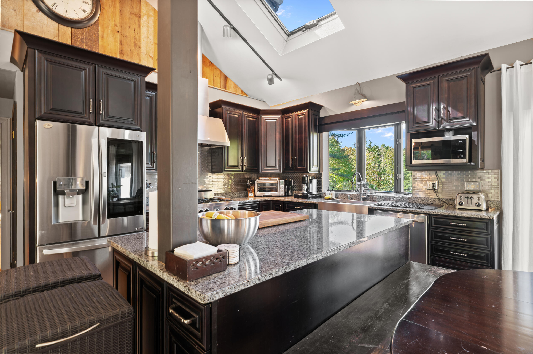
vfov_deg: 67.3
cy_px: 177
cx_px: 266
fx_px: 266
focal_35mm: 18
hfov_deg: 90.0
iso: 320
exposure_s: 1
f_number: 9
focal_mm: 18
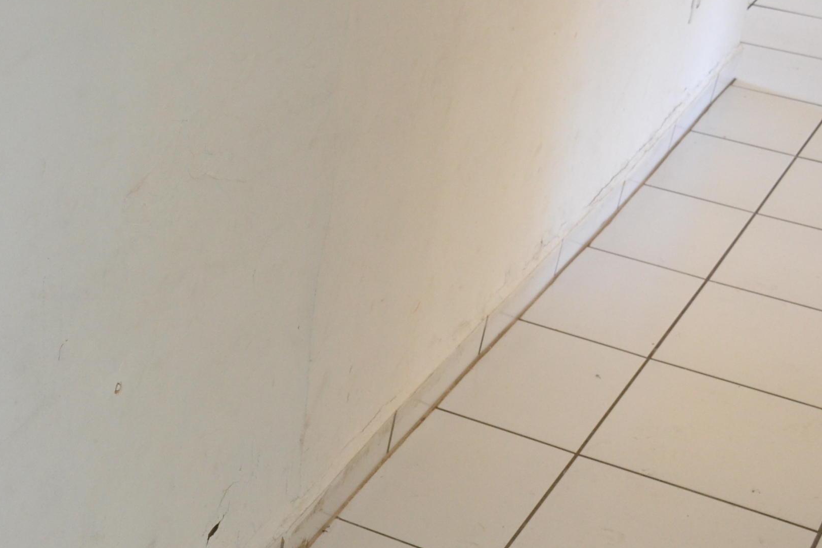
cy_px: 484
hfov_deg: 27.4
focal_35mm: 72
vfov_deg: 18.6
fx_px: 1644
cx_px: 149
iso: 1800
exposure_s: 1/60
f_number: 4.2
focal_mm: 26
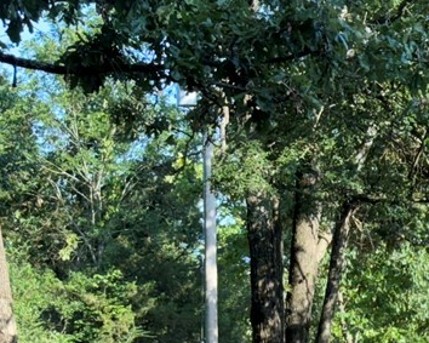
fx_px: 1866
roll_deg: +0.3
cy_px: 368
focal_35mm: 147
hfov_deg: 13.0
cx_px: 419
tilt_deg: +3.6
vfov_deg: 10.4
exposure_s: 1/273
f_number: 1.6
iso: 32
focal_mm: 5.96
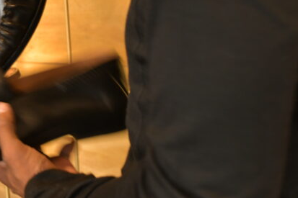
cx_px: -8
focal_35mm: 124
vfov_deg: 11.0
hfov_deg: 16.2
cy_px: 20
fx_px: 1026
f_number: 5.6
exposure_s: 1/30
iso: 800
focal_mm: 50
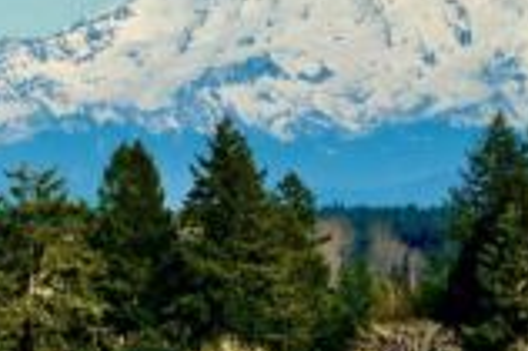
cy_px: 207
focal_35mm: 526
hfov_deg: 3.9
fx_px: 7707
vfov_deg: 2.6
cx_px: 434
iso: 20
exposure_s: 1/879
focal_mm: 16.89
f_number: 2.8
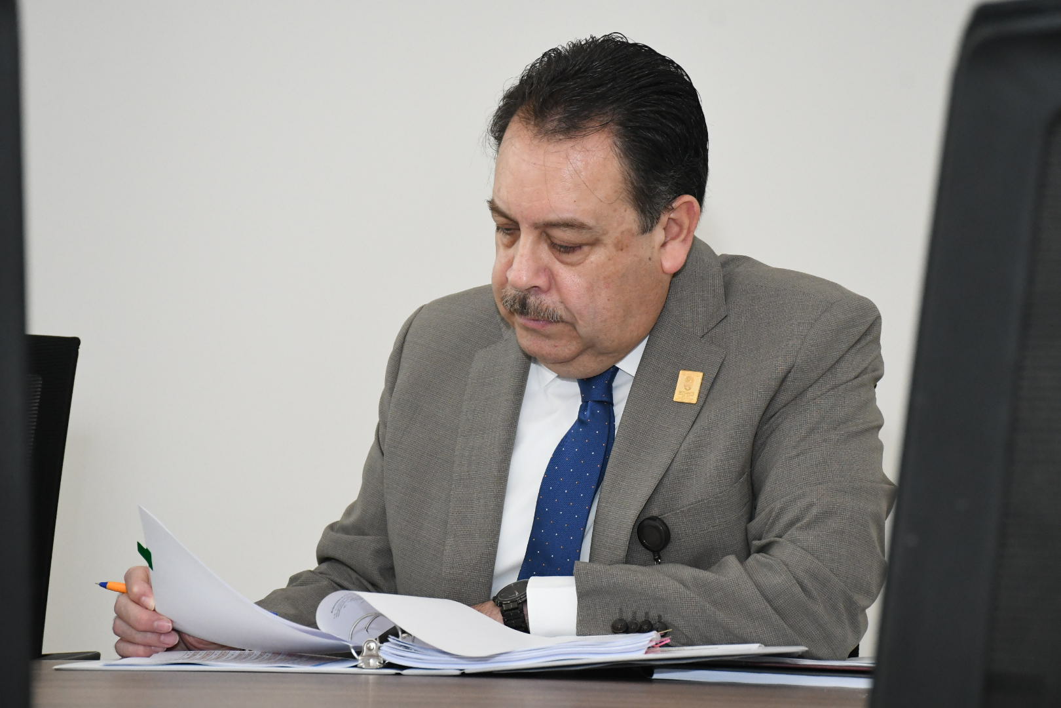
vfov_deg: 13.0
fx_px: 3094
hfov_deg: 19.5
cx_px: 530
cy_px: 354
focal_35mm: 105
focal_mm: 70
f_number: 7.1
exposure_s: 1/160
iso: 3200
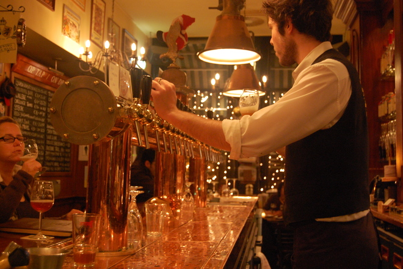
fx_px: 504
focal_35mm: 45
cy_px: 134
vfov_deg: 29.9
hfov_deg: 43.6
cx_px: 202
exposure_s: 1/8
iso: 1400
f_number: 4.2
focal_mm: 30
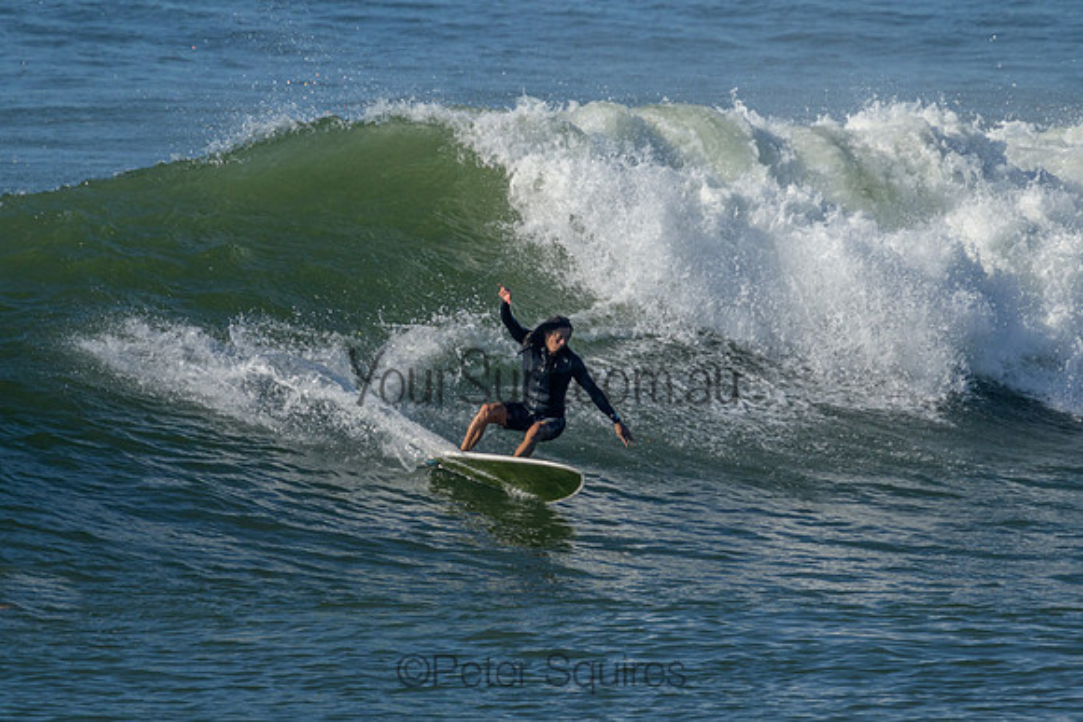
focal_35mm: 957
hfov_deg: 2.2
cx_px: 564
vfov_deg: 1.4
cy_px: 290
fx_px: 28784
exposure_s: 1/2000
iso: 640
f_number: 11
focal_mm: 800
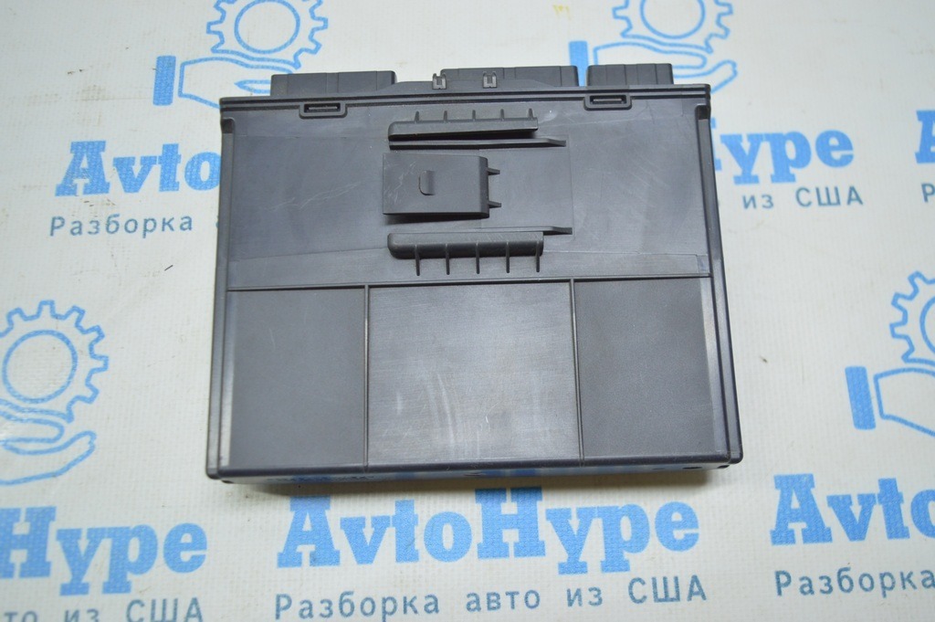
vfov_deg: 39.9
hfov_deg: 57.3
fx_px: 856
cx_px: 468
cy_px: 311
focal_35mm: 33
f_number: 3.8
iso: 400
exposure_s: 1/60
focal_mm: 22
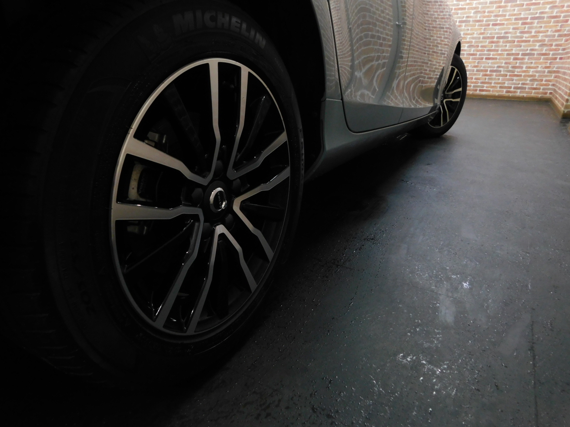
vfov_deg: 58.9
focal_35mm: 23
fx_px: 379
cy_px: 214
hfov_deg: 73.9
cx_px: 285
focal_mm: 4
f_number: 3
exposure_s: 1/30
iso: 280
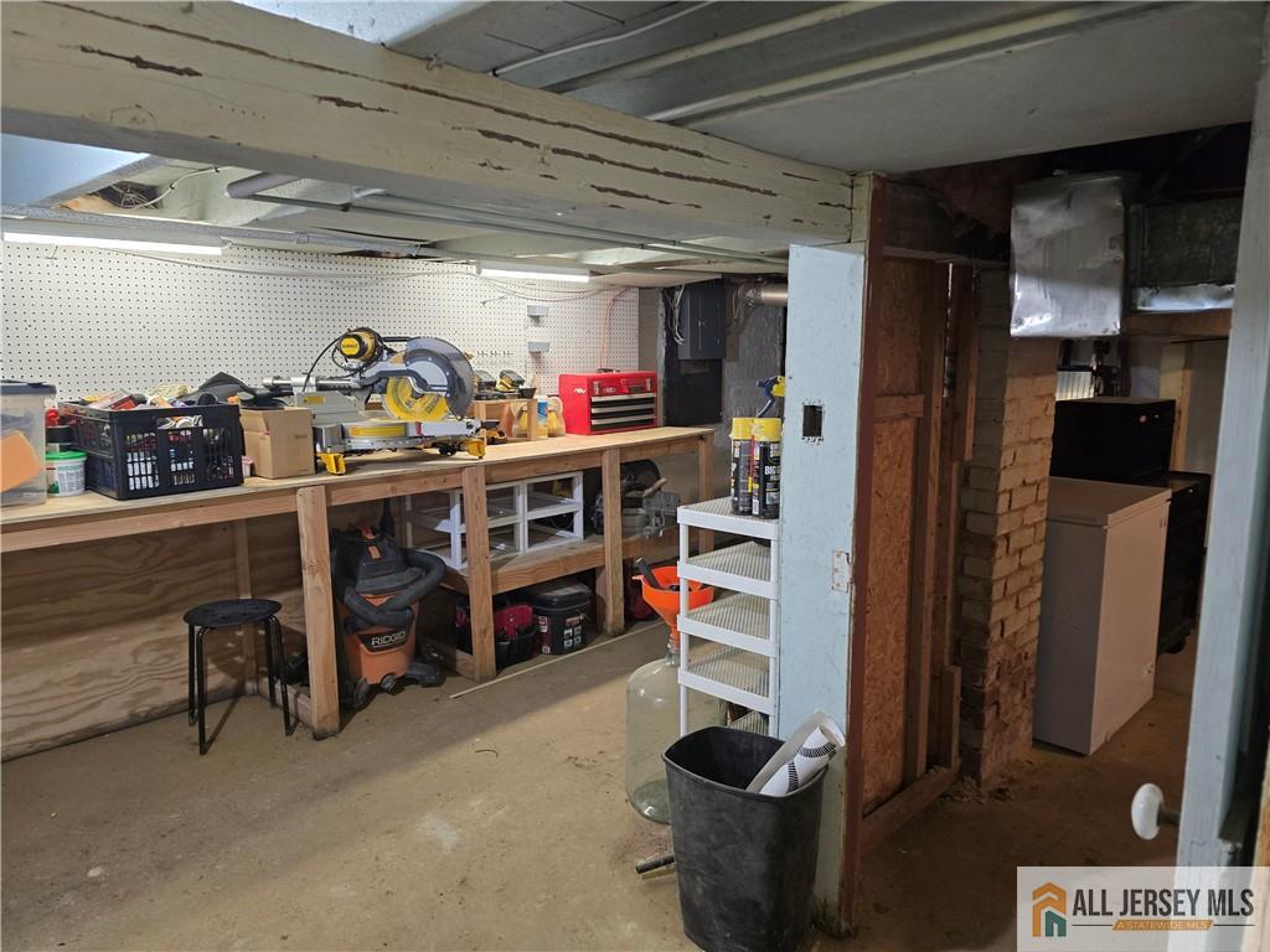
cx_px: 635
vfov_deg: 58.9
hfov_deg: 73.9
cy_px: 476
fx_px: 844
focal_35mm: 23
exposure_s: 1/120
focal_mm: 6.3
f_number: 1.7
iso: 640
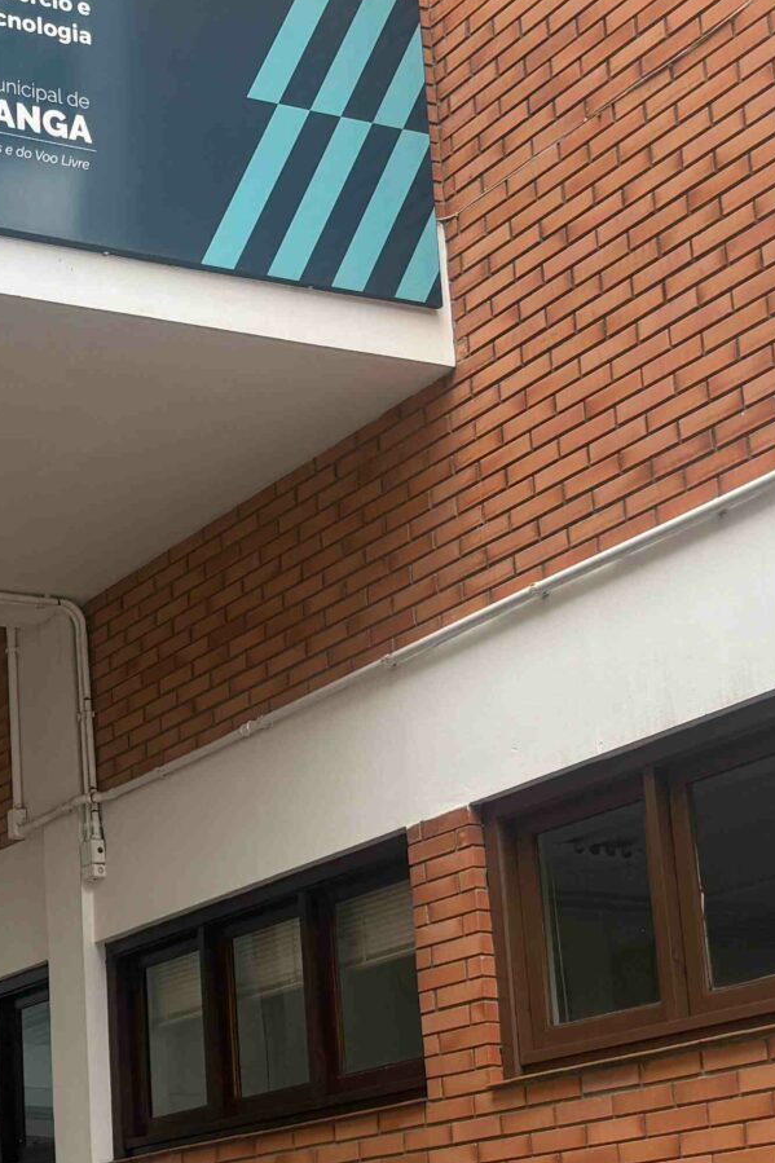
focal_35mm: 77
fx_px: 2487
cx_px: -120
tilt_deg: +14.5
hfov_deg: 17.0
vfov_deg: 26.2
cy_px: 730
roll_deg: +0.9
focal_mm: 5.96
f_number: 1.6
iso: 40
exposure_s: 1/163
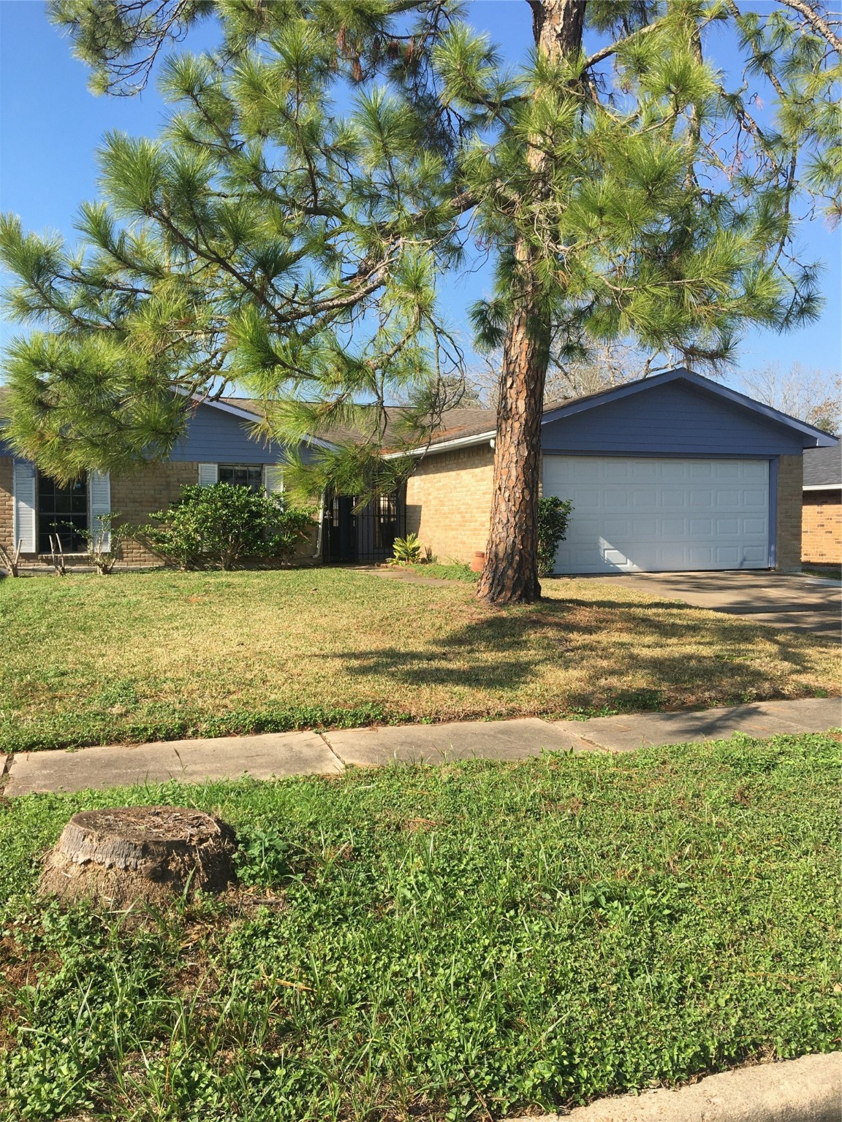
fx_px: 941
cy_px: 561
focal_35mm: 29
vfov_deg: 61.7
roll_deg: +0.9
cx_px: 421
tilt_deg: -2.8
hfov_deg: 48.2
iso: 25
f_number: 2.2
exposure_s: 1/1148
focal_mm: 4.15
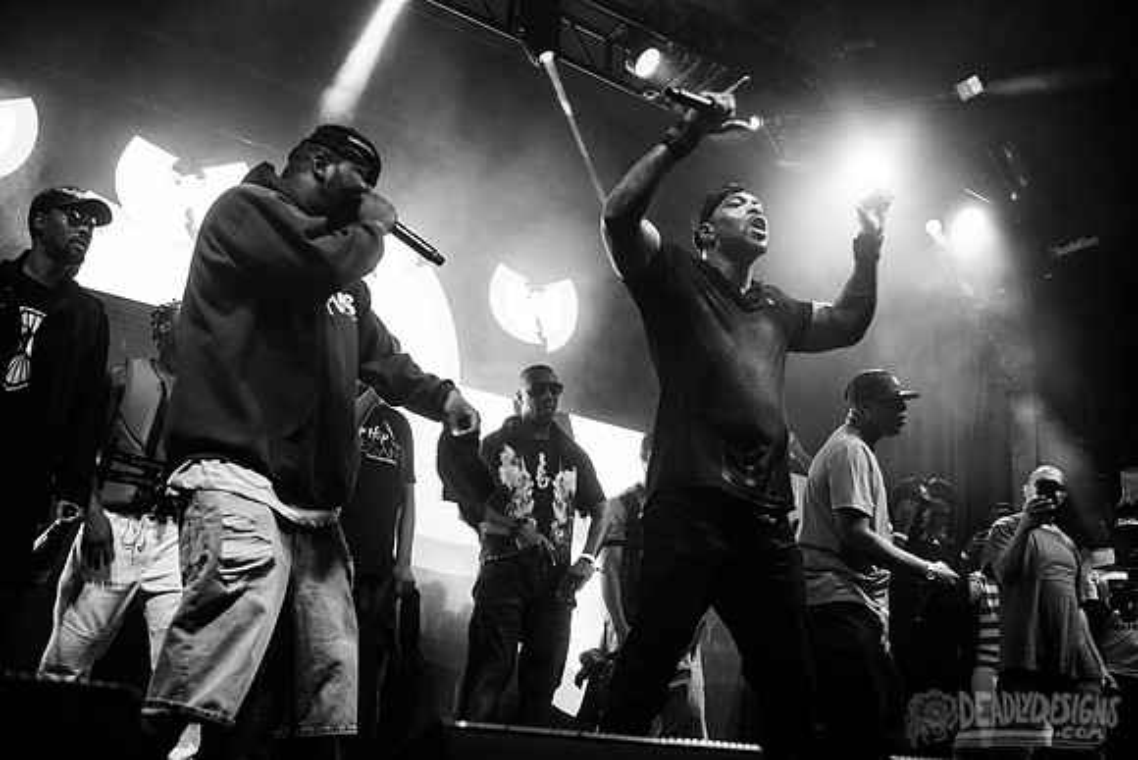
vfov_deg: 37.9
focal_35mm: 35
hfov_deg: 54.4
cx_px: 569
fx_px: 1107
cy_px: 380
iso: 2000
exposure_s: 1/250
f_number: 3.5
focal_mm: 35
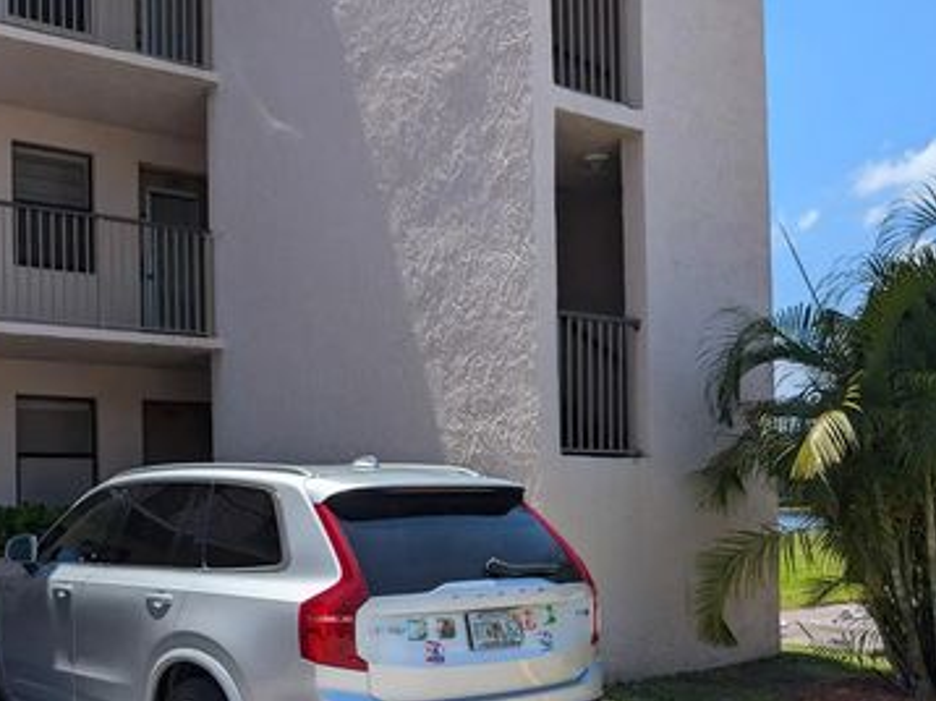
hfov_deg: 43.2
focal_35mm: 43
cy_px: 455
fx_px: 1162
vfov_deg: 33.3
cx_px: 298
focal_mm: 6.9
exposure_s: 1/1196
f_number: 1.68
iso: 20
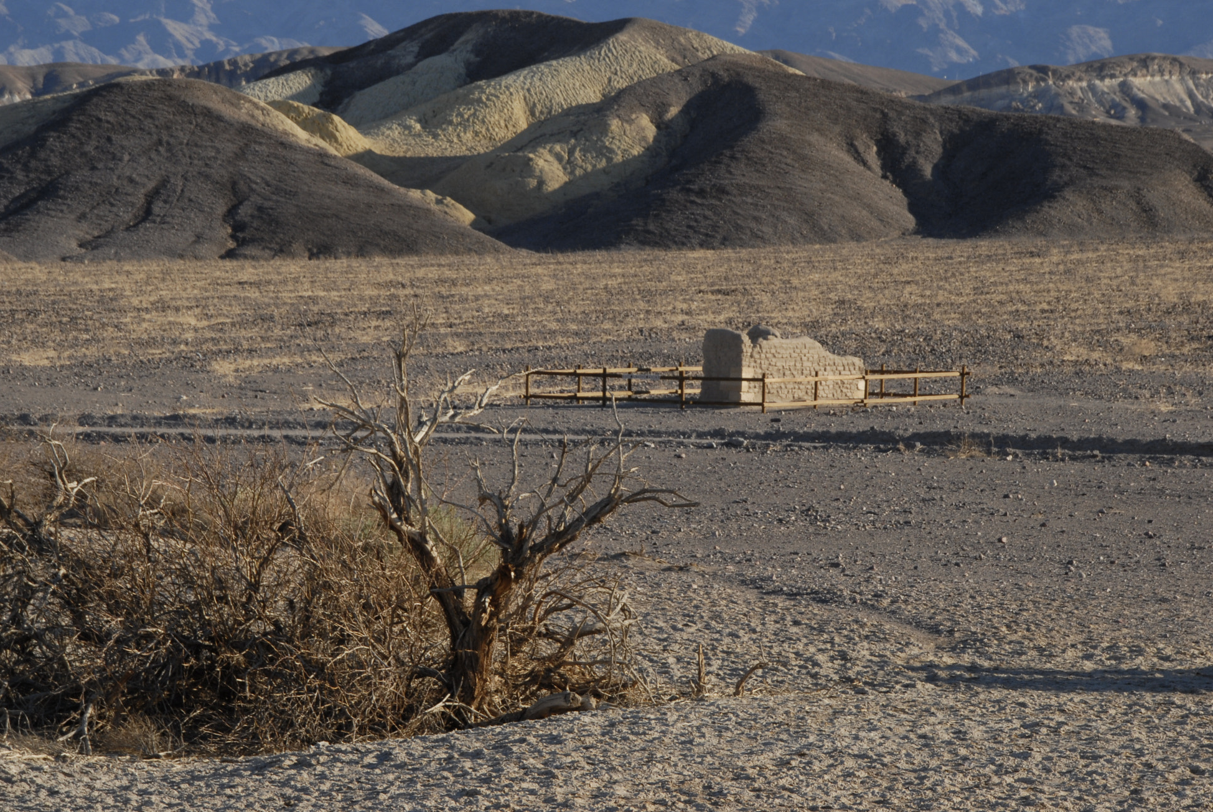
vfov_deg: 8.3
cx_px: 599
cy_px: 397
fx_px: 5584
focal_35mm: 166
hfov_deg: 12.4
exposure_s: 1/60
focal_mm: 105
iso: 200
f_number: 18
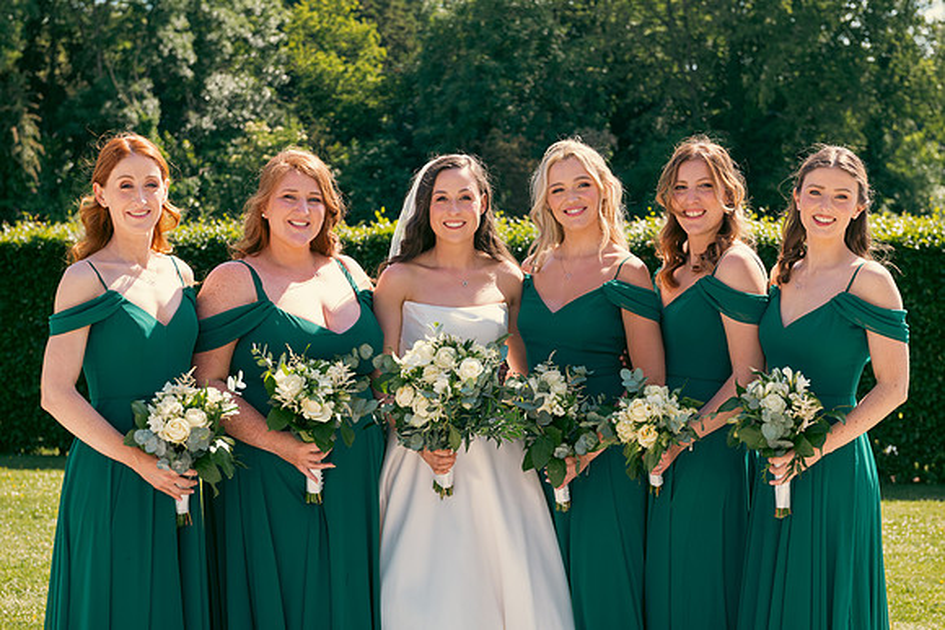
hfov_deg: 30.5
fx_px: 1733
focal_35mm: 66
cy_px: 315
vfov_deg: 20.6
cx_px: 472
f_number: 6.3
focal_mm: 66
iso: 125
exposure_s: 1/200
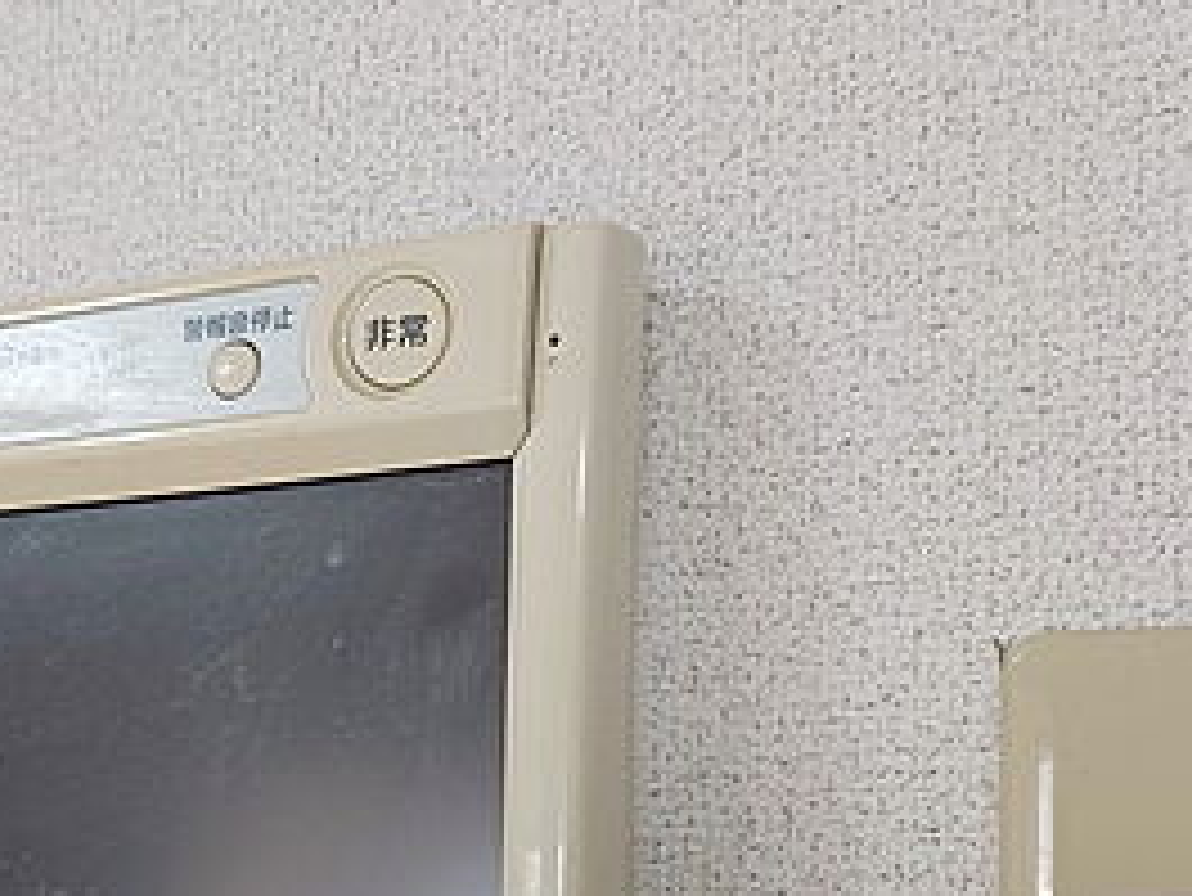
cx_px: 189
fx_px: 1998
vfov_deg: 24.2
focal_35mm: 58
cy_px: 882
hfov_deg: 32.1
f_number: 1.8
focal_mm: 5.23
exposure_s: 1/24
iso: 32
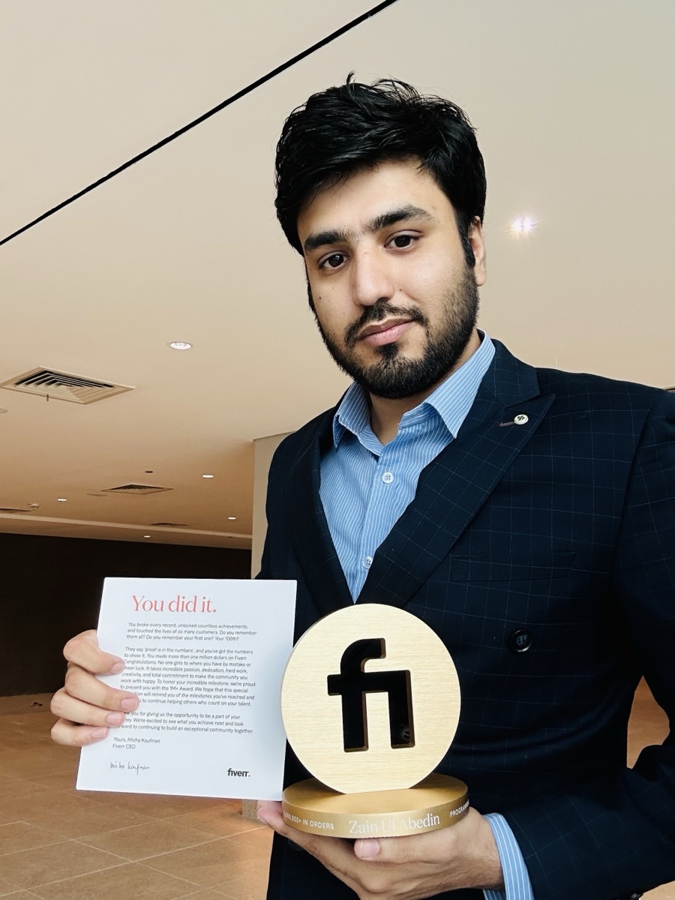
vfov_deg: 60.0
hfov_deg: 46.8
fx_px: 780
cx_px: 338
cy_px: 450
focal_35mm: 30
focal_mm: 2.69
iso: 20
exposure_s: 1/121
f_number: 1.9
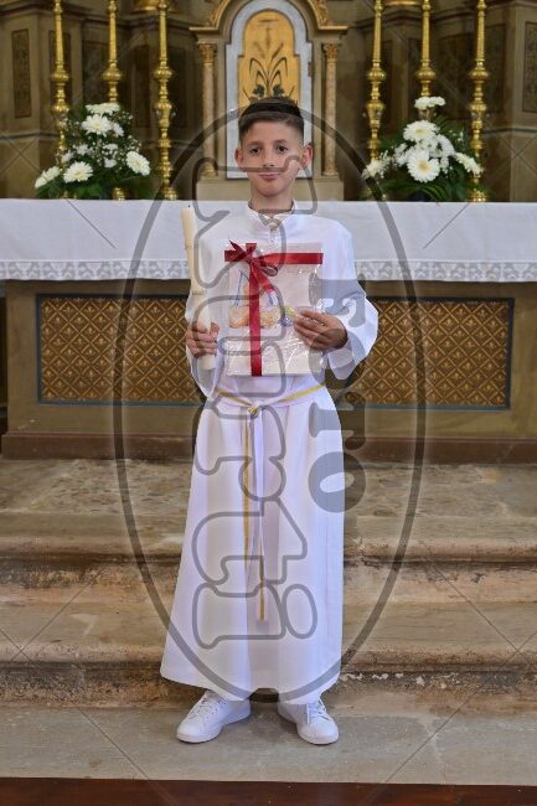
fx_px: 1074
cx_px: 268
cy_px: 403
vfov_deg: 41.1
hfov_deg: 28.1
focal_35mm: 48
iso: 4000
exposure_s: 1/125
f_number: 5
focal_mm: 48
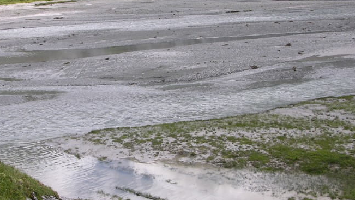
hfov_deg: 34.7
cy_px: 84
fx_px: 565
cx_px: 132
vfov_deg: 20.0
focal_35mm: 60
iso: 50
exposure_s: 1/216
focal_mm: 8.9
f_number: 5
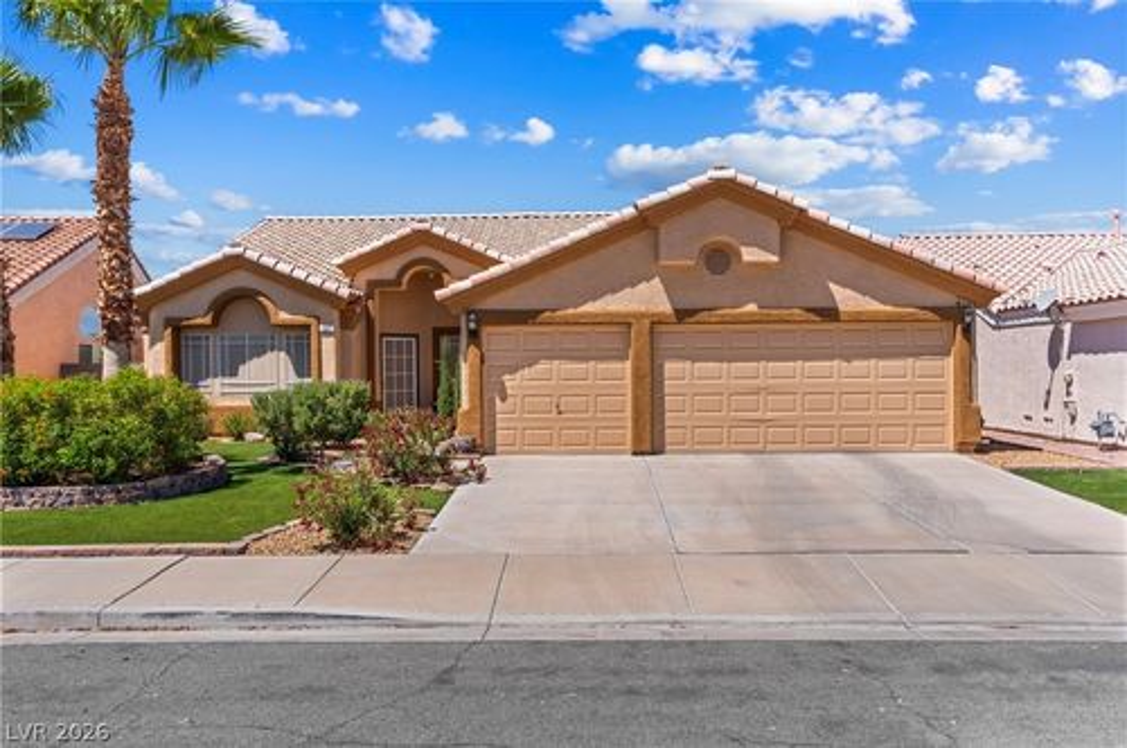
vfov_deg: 46.3
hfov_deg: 65.5
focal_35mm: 28
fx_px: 875
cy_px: 374
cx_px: 564
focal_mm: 28
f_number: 8
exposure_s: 1/8000
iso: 400
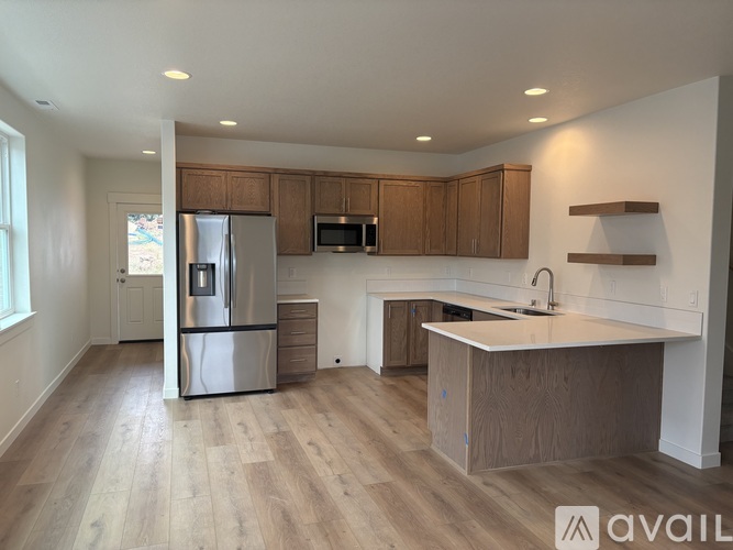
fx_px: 550
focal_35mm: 26
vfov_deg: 53.0
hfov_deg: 67.3
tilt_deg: -3.1
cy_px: 275
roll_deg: -0.1
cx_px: 366
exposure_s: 1/159
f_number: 1.6
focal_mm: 5.96
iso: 125
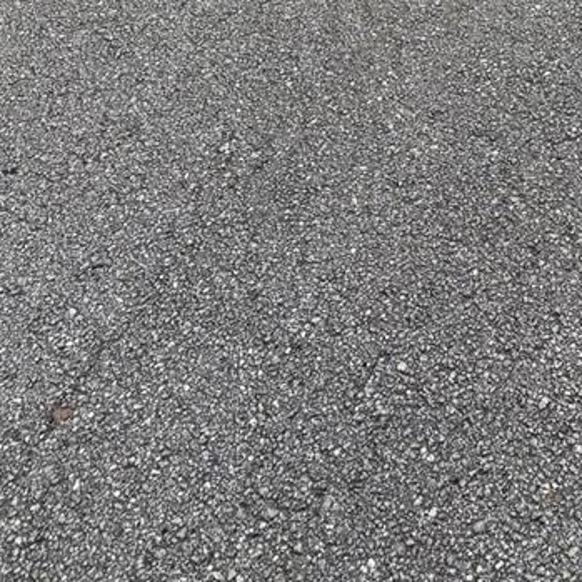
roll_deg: +2.1
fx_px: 1503
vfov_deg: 18.6
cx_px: 592
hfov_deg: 21.1
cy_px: -364
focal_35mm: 79
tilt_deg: -15.8
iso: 50
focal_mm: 5.96
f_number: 1.6
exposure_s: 1/2151
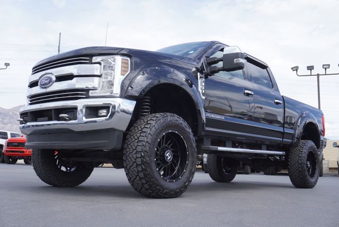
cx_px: 170
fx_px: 353
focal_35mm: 38
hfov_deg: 51.2
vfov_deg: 35.6
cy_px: 114
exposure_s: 1/200
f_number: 7.1
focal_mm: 25
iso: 100
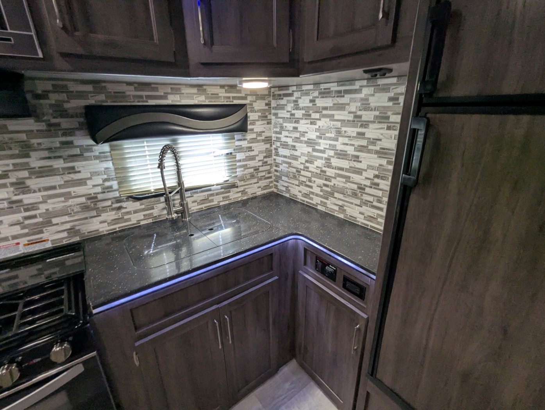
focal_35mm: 16
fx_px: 252
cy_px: 205
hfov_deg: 94.4
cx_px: 272
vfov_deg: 78.2
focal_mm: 2.35
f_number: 2.2
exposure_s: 1/43.4
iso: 132
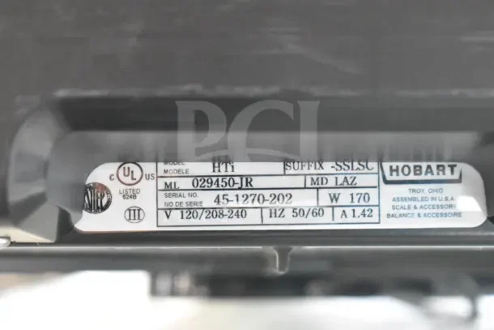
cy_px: 165
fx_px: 1132
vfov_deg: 16.6
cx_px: 247
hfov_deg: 24.6
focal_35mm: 82
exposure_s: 1/100
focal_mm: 55
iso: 12800
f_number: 5.6
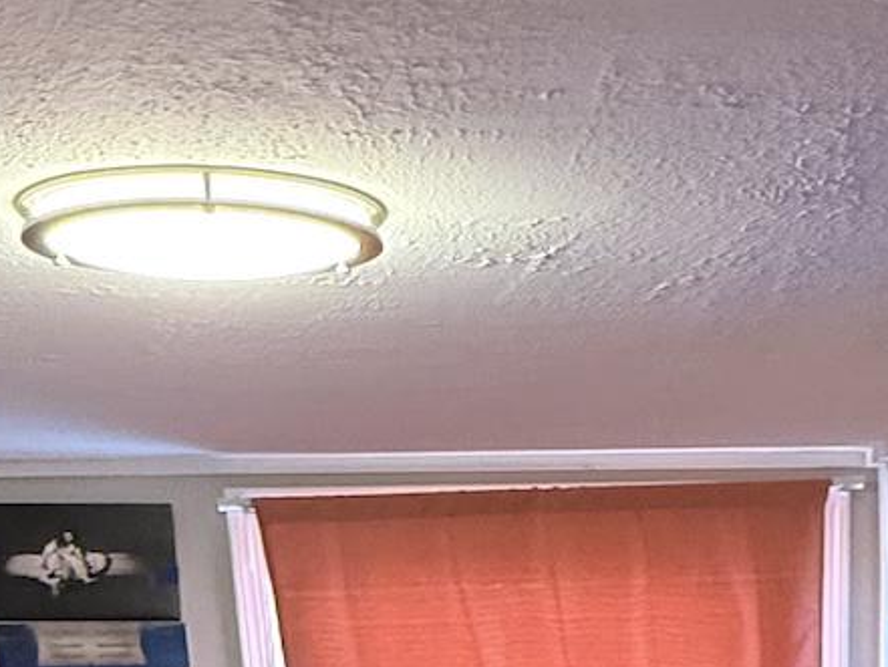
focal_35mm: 65
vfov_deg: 19.4
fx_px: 1668
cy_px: 1030
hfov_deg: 29.7
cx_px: 554
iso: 400
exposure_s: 1/60
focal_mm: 2.22
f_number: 2.2
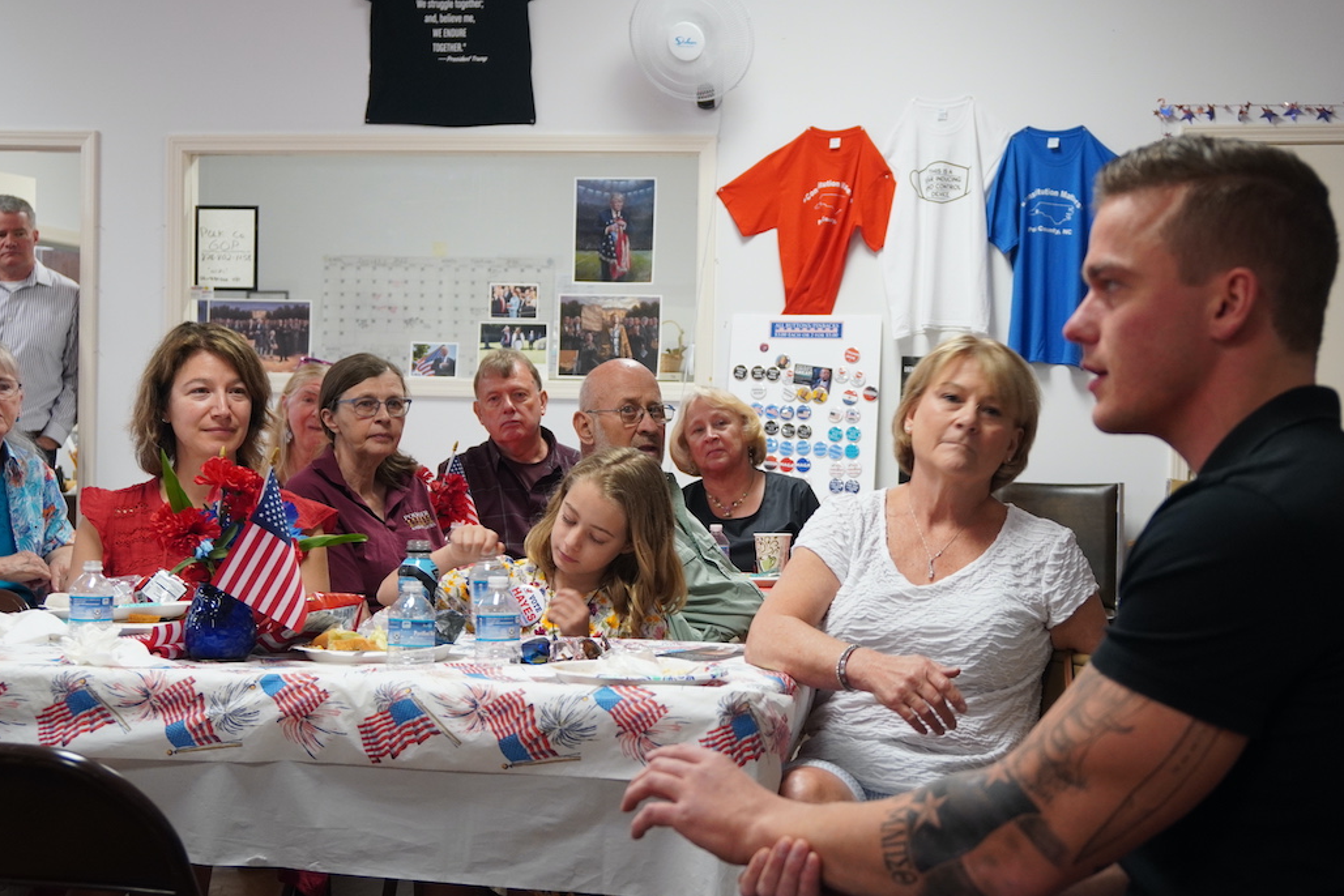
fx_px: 2352
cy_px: 477
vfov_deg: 21.6
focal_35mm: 63
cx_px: 704
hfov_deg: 31.9
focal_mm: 36
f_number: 4
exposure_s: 1/60
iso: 800
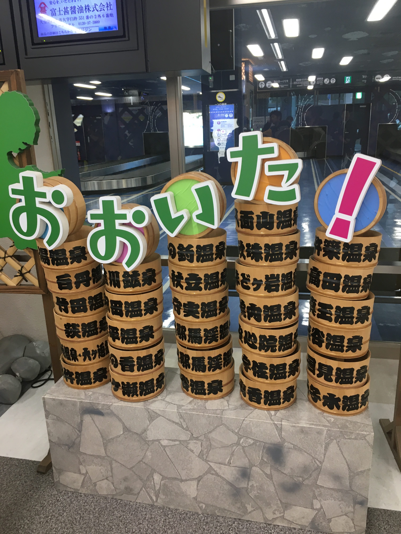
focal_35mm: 29
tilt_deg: -16.8
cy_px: 267
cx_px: 200
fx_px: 448
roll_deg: +1.3
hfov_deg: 48.2
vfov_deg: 61.7
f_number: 2.2
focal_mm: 4.15
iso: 64
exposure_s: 1/30
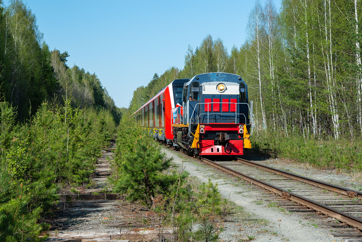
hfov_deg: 28.0
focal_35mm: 72
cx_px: 220
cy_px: 92
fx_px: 724
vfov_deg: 18.9
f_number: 7.1
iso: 100
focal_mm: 48
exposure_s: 1/500
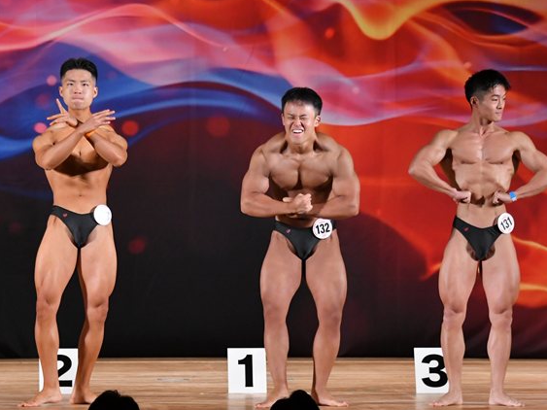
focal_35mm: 242
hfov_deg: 8.2
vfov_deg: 6.1
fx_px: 3823
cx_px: 218
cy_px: 228
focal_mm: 122
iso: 3200
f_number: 5.6
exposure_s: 1/400
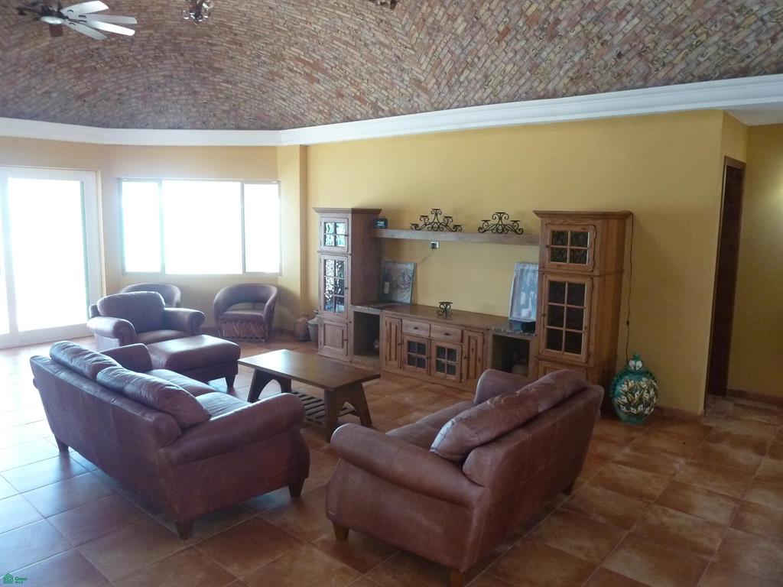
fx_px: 565
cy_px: 294
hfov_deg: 69.4
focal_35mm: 25
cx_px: 392
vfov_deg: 54.9
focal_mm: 4.1
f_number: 3.3
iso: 320
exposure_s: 1/30
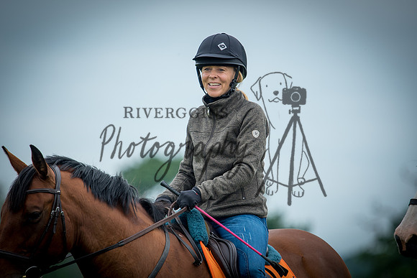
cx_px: 208
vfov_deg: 3.1
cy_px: 139
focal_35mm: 450
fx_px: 5213
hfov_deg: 4.6
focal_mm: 300
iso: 180
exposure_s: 1/1000
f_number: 4
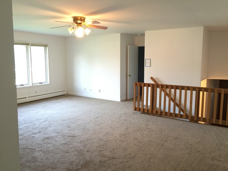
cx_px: 114
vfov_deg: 48.2
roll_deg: -1.9
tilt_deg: -6.3
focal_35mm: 29
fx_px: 191
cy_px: 86
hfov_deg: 61.7
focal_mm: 4.15
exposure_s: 1/15
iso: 100
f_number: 2.2
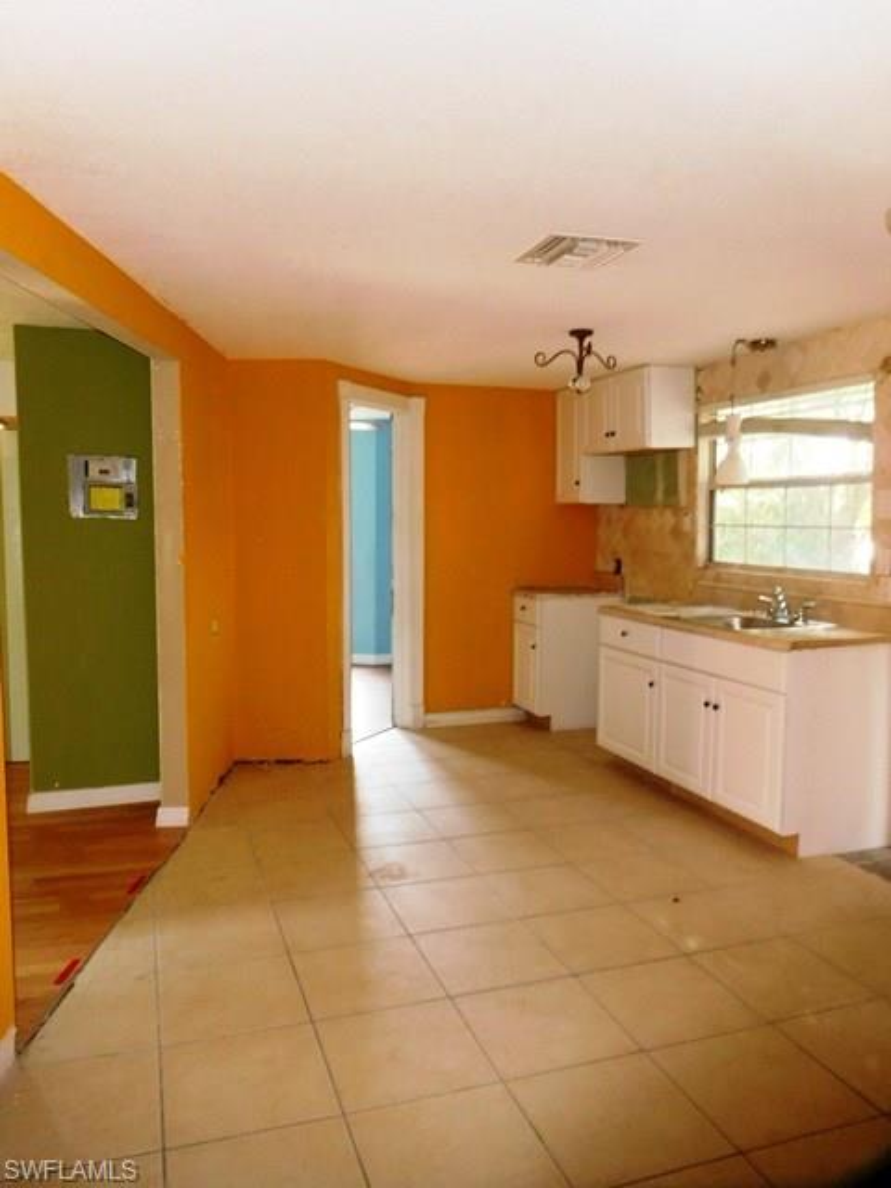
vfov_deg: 69.4
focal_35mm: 25
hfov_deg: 54.9
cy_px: 594
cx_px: 446
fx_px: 858
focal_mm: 4.5
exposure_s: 1/30
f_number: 3.4
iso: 450
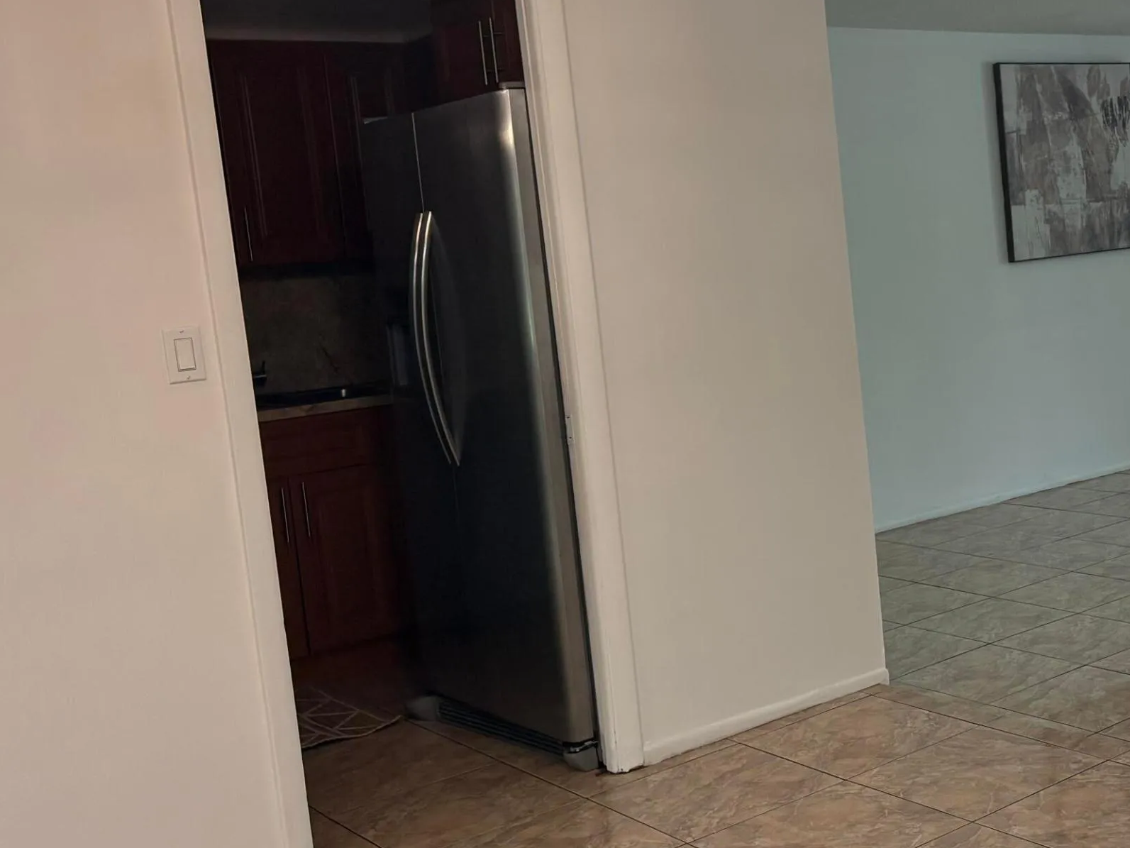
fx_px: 1534
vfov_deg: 30.8
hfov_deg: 38.1
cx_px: 985
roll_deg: +4.4
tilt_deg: -5.0
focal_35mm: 47
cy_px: 368
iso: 200
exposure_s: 1/120
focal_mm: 5.96
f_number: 1.6
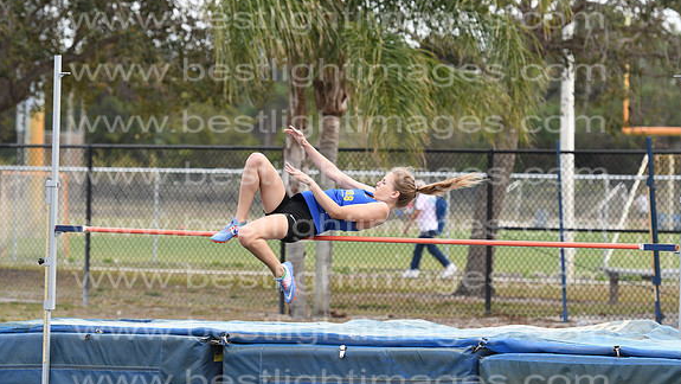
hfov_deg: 10.5
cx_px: 341
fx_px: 3721
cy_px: 202
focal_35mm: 206
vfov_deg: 5.9
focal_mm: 130
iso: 400
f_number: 4
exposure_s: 1/1000
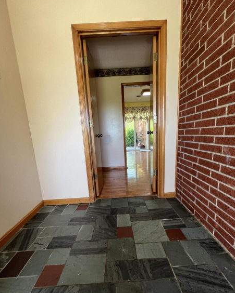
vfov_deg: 96.3
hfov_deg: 84.0
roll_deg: +2.8
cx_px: 120
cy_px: 165
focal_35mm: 15
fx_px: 130
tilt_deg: -12.5
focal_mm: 1.57
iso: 160
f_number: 1.8
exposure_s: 1/99
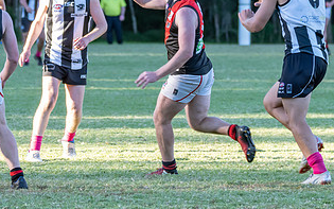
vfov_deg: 3.0
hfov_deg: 4.8
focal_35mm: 441
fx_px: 4015
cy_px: 49
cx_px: 165
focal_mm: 150
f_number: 5.6
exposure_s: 1/400
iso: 800
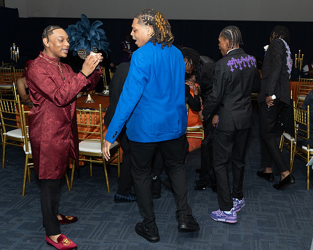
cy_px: 125
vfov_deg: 38.8
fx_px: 355
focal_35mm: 38
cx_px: 190
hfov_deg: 47.3
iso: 400
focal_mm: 28
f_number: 3.5
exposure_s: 1/125
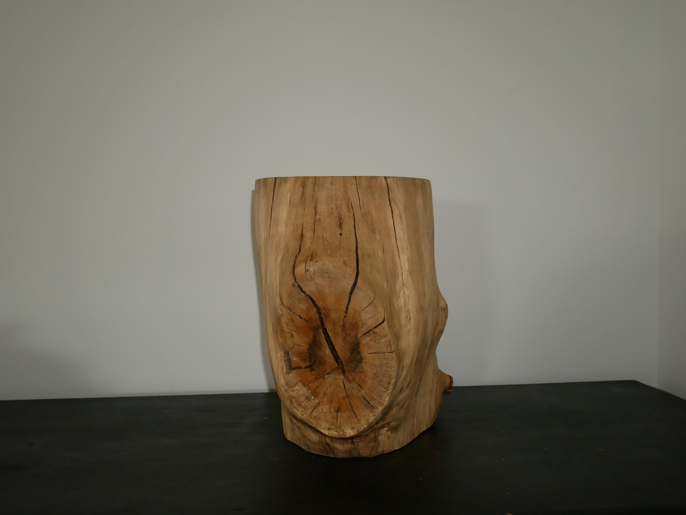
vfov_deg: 44.2
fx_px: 634
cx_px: 343
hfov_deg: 56.8
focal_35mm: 32
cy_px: 258
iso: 800
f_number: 4
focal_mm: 16
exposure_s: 1/60
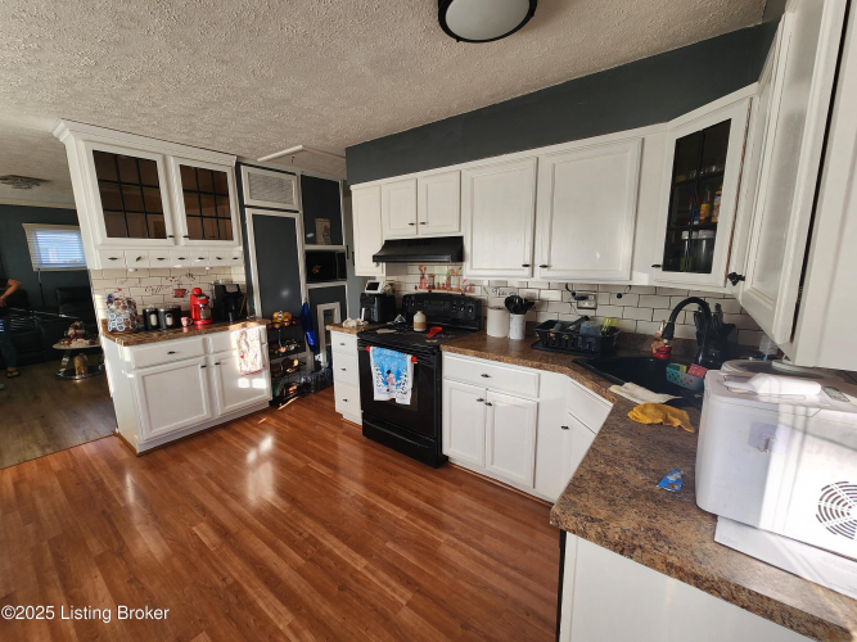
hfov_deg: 106.2
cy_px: 321
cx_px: 428
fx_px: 322
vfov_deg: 89.9
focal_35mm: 13
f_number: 2.2
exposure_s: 1/60
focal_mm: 2.2
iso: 50
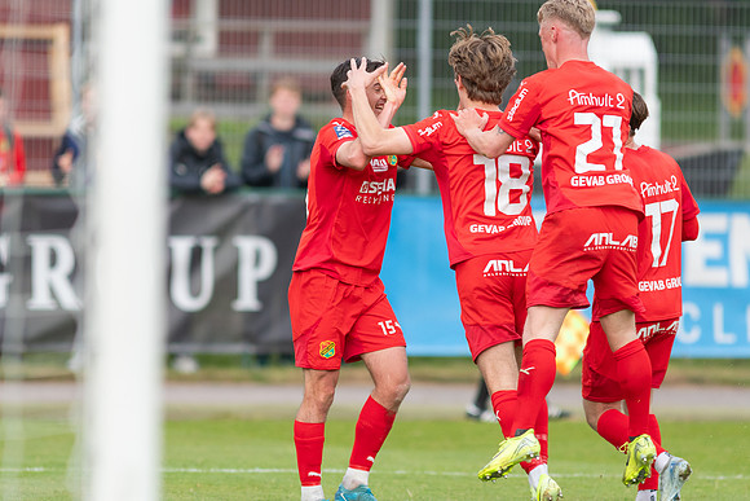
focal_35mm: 492
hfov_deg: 4.2
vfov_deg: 2.8
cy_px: 250
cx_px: 375
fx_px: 10258
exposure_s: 1/1250
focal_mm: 300
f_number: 3.2
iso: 500
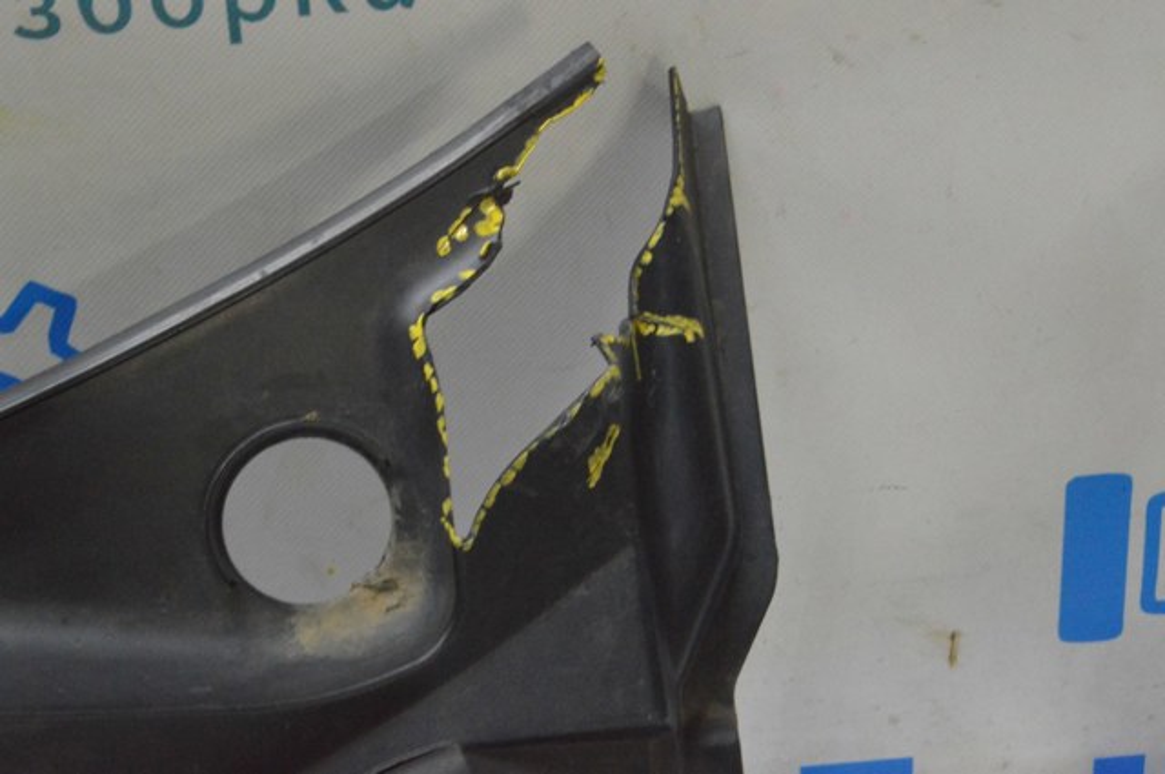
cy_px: 387
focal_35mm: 82
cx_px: 582
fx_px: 2666
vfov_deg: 16.5
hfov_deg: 24.6
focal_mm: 55
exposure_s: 1/20
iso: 6400
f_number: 20
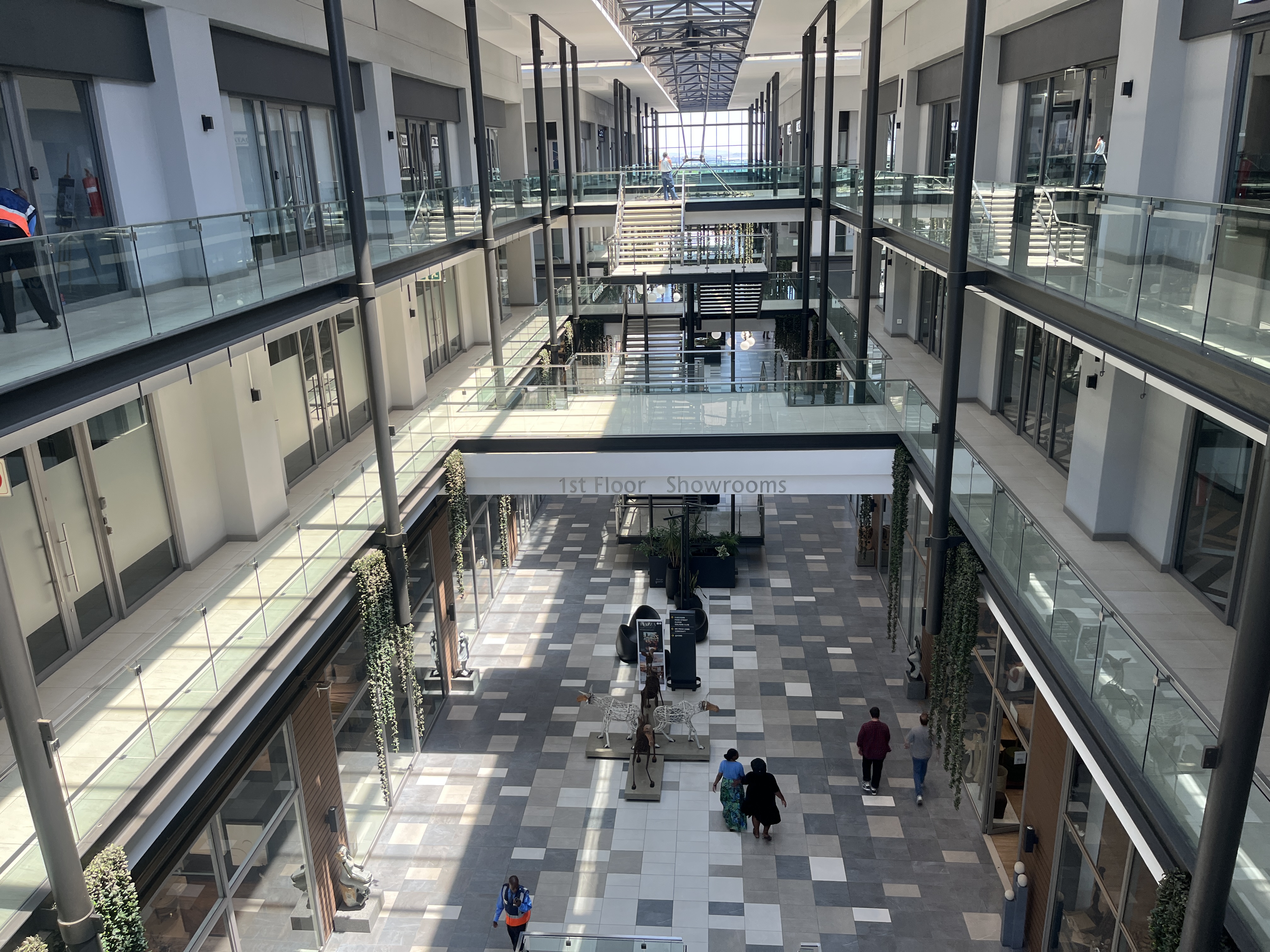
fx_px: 954
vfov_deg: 53.1
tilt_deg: -17.3
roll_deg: +1.9
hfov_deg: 67.3
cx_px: 635
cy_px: 476
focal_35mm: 26
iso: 50
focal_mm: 5.1
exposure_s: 1/280
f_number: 1.6
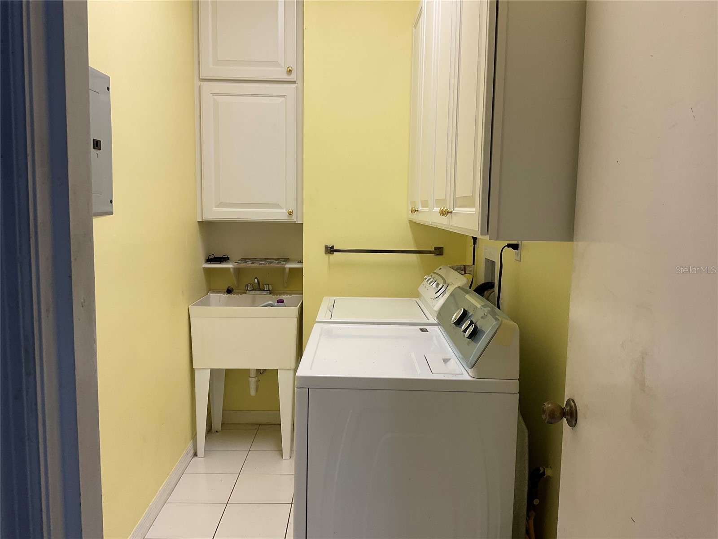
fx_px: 602
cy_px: 270
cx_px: 359
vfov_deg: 48.2
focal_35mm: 29
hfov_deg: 61.7
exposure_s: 1/60
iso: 32
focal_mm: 3
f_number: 1.8
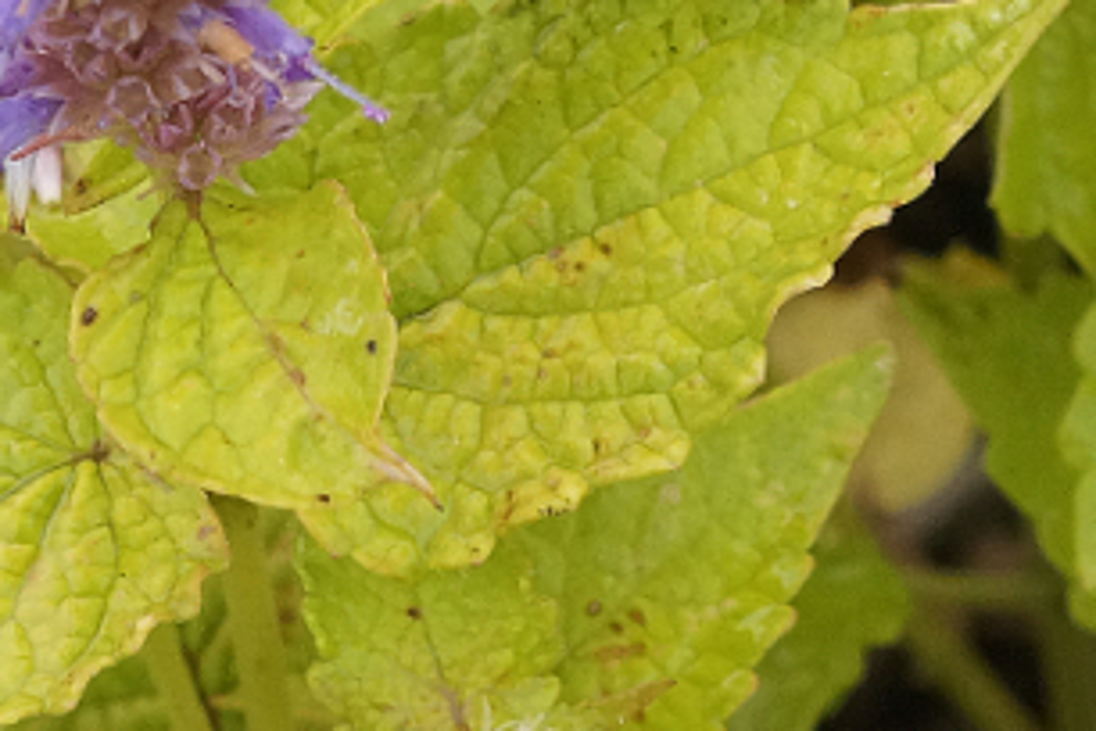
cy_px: -344
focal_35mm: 589
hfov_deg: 3.5
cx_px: 1329
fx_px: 17930
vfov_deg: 2.3
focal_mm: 100
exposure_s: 1/160
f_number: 8
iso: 1000
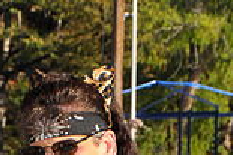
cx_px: -48
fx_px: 2896
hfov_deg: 4.6
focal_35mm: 448
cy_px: 279
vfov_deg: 3.0
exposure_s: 1/200
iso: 200
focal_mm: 80
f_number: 13
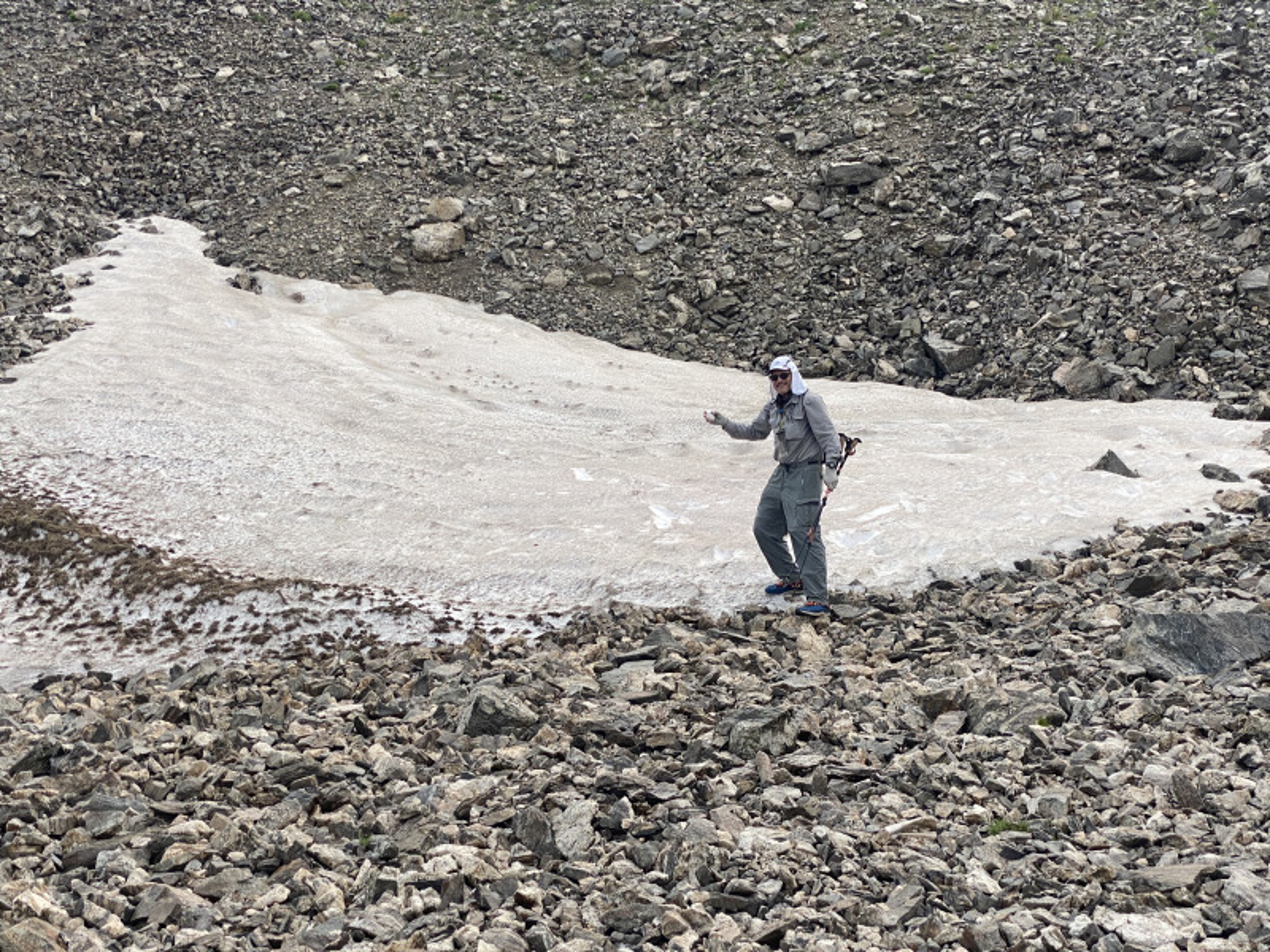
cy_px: 476
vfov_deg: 28.0
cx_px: 635
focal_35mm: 52
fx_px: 1908
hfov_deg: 36.8
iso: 20
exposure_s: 1/813
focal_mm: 6
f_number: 2
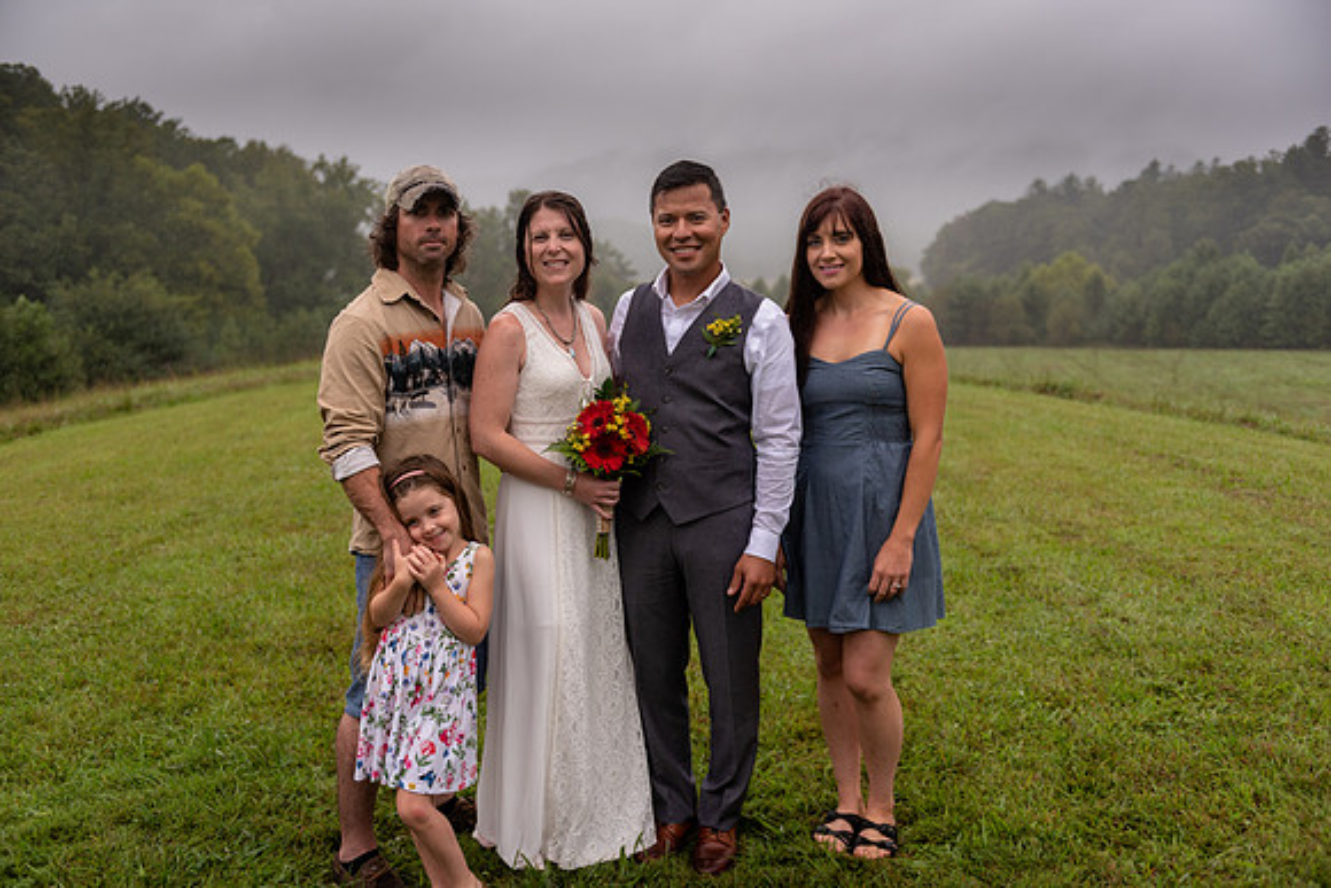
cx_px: 666
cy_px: 444
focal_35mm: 35
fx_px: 1294
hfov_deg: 54.4
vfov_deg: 37.9
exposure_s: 1/4000
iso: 320
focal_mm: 35
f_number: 2.8
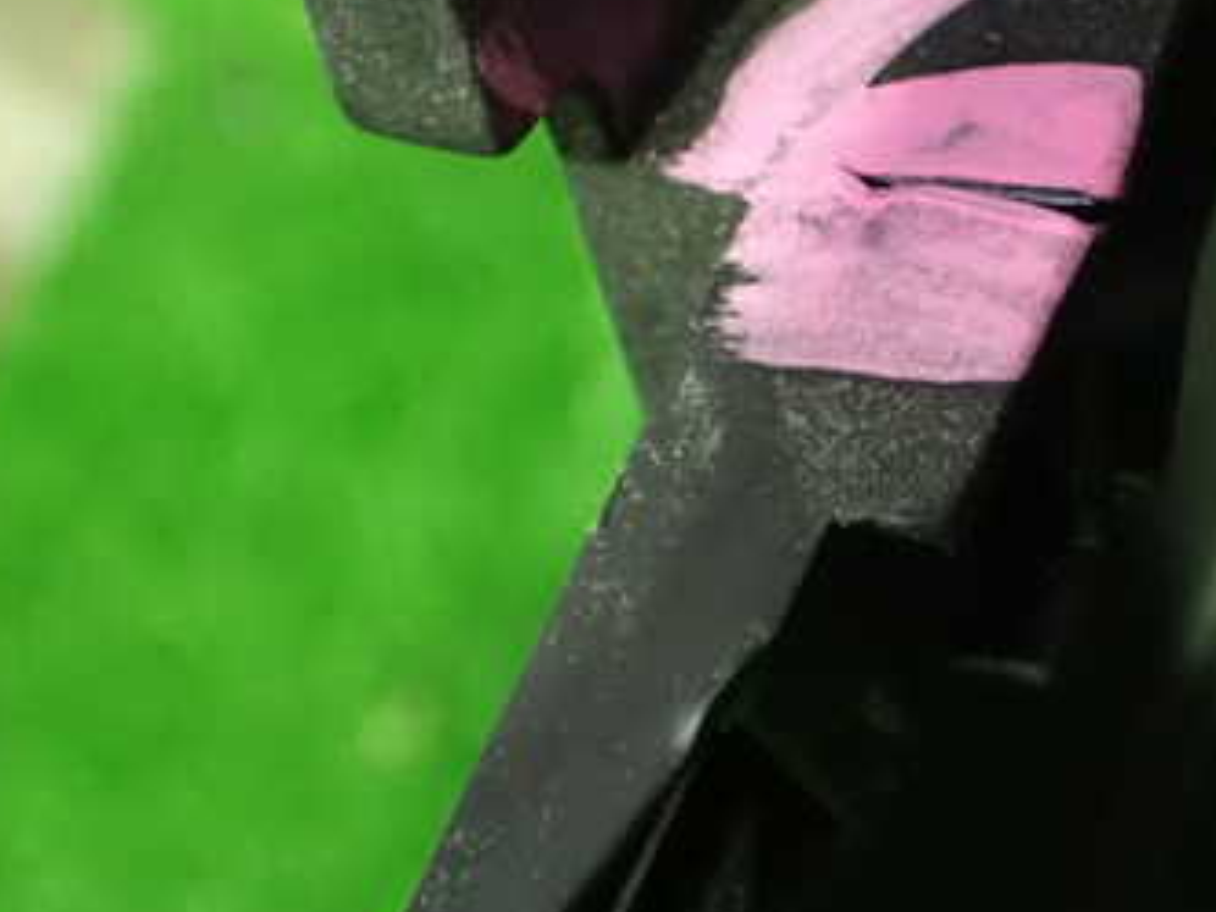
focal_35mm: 74
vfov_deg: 19.9
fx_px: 2599
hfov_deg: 26.1
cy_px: 443
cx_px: 875
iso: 1600
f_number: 2.8
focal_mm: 7.31
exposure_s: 1/15
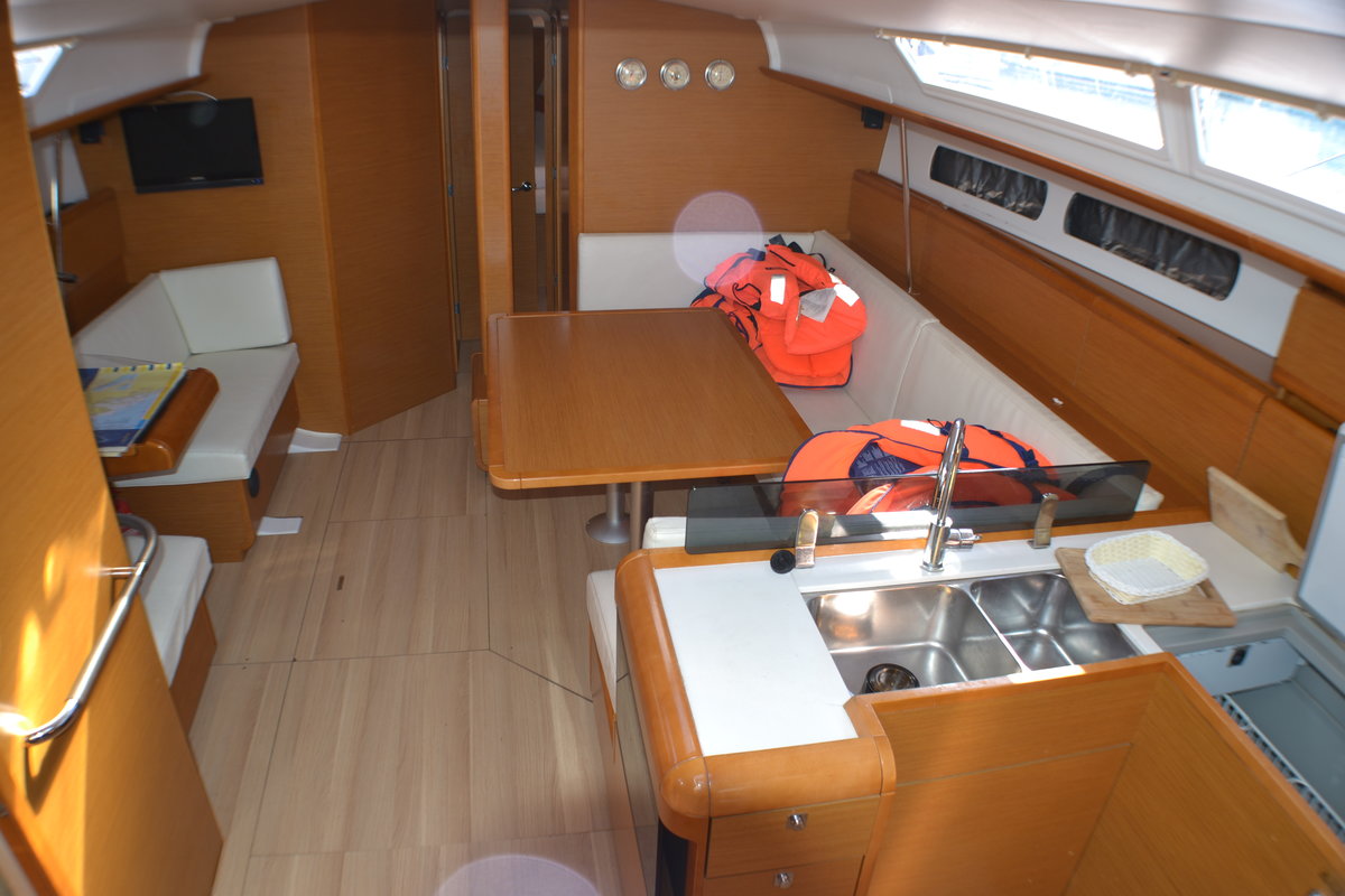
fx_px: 1233
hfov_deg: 57.2
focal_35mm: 33
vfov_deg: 40.0
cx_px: 672
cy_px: 448
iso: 100
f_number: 3.8
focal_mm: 22
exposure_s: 1/40
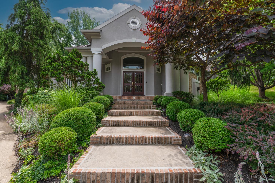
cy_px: 92
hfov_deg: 100.4
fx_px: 115
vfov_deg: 77.2
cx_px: 138
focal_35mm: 15
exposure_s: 1/200
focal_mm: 15
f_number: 8
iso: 100
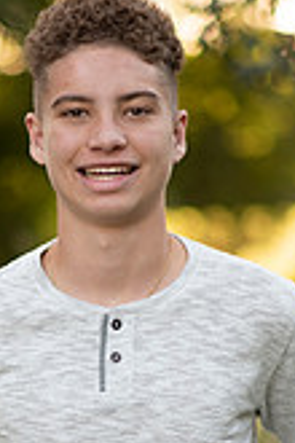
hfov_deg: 5.9
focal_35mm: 232
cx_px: 94
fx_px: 2851
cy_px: 365
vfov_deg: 8.9
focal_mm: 85
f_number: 1.8
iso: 100
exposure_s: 1/320
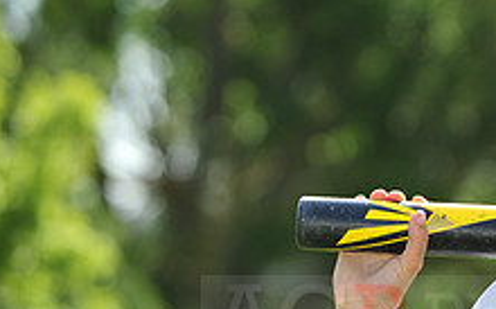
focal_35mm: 417
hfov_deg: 5.0
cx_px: 579
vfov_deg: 3.1
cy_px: 304
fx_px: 5631
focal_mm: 155
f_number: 4.5
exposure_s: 1/1250
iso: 320
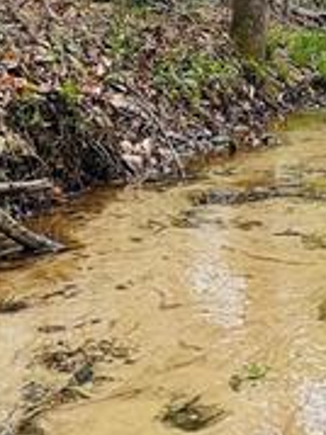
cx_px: 287
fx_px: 754
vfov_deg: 31.4
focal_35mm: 60
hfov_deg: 23.8
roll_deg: +0.2
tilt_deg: -2.3
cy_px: 92
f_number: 2.2
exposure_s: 1/126
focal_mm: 2.22
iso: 100
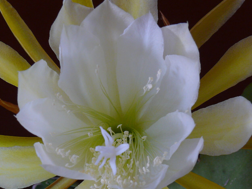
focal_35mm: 67
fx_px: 488
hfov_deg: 29.0
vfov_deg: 21.7
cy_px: 145
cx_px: 113
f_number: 4
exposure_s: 1/10
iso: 100
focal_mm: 7.4
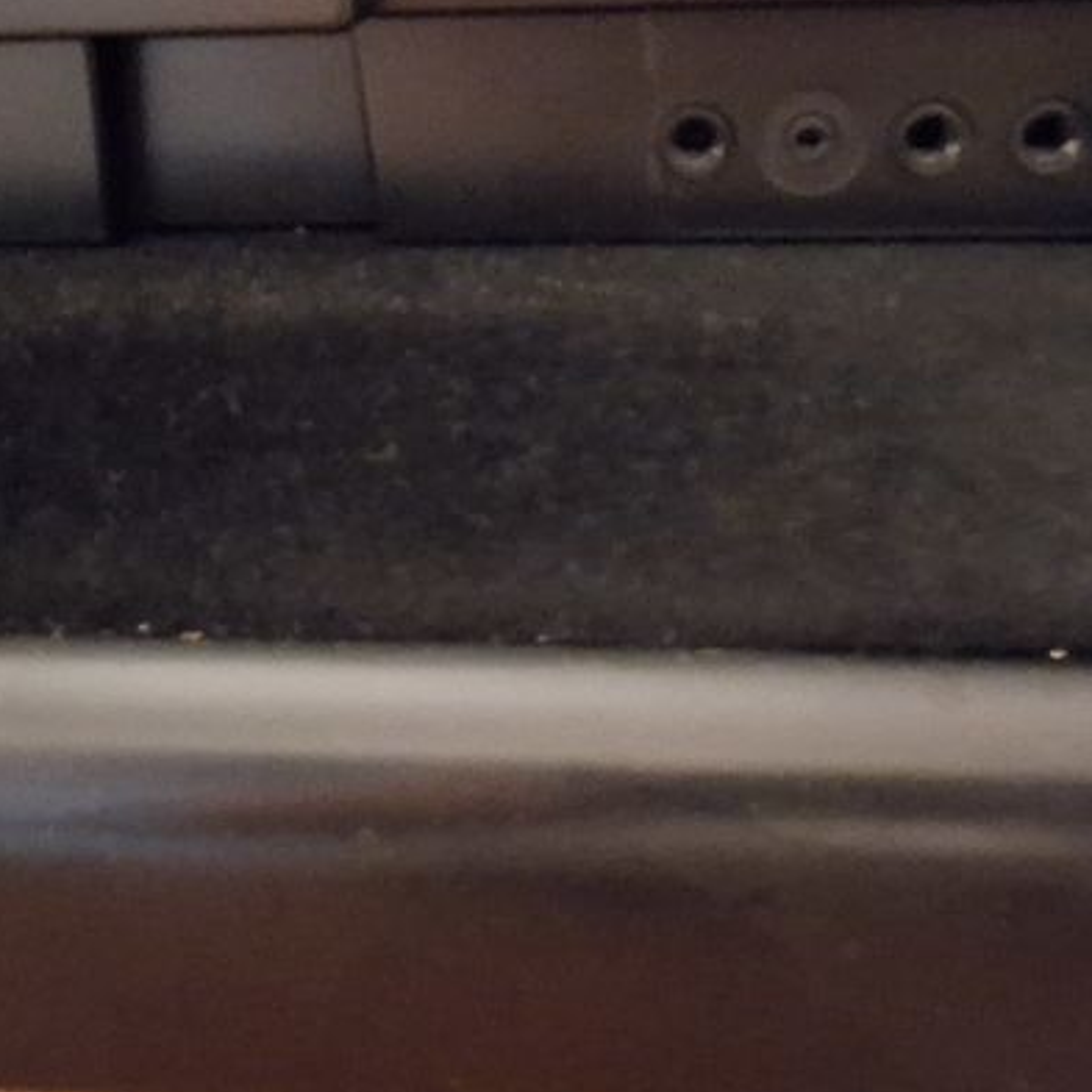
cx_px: 528
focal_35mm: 36
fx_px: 1285
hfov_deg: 46.0
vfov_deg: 43.9
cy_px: 222
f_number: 2.2
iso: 1250
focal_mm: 1.64
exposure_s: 1/8
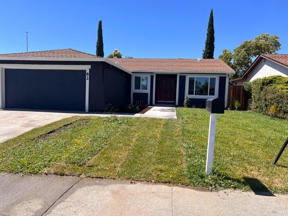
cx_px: 144
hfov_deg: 67.3
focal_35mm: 26
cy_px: 108
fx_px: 216
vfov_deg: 53.1
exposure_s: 1/3077
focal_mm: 5.7
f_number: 1.5
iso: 50
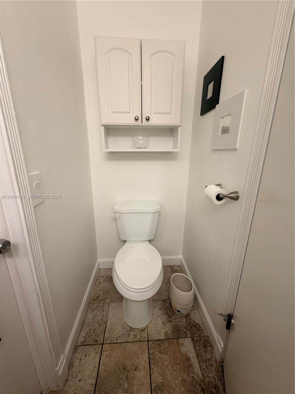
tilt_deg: -16.1
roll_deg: -1.0
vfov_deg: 102.1
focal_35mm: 14
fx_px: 159
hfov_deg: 85.7
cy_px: 197
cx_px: 148
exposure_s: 1/60
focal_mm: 2.22
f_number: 2.2
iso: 250
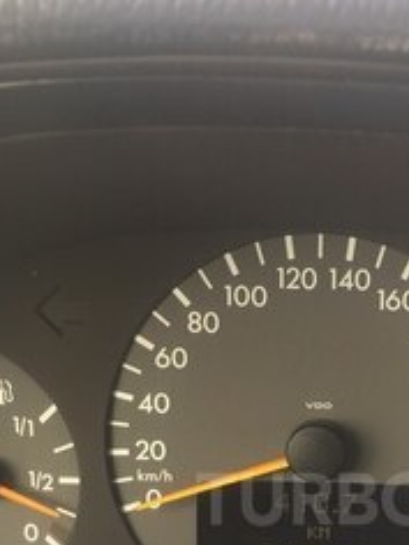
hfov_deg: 23.3
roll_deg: +0.5
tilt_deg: -30.3
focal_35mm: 61
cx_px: 374
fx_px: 961
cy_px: 499
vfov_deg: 30.2
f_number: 2.2
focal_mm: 4.15
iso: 32
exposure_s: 1/50
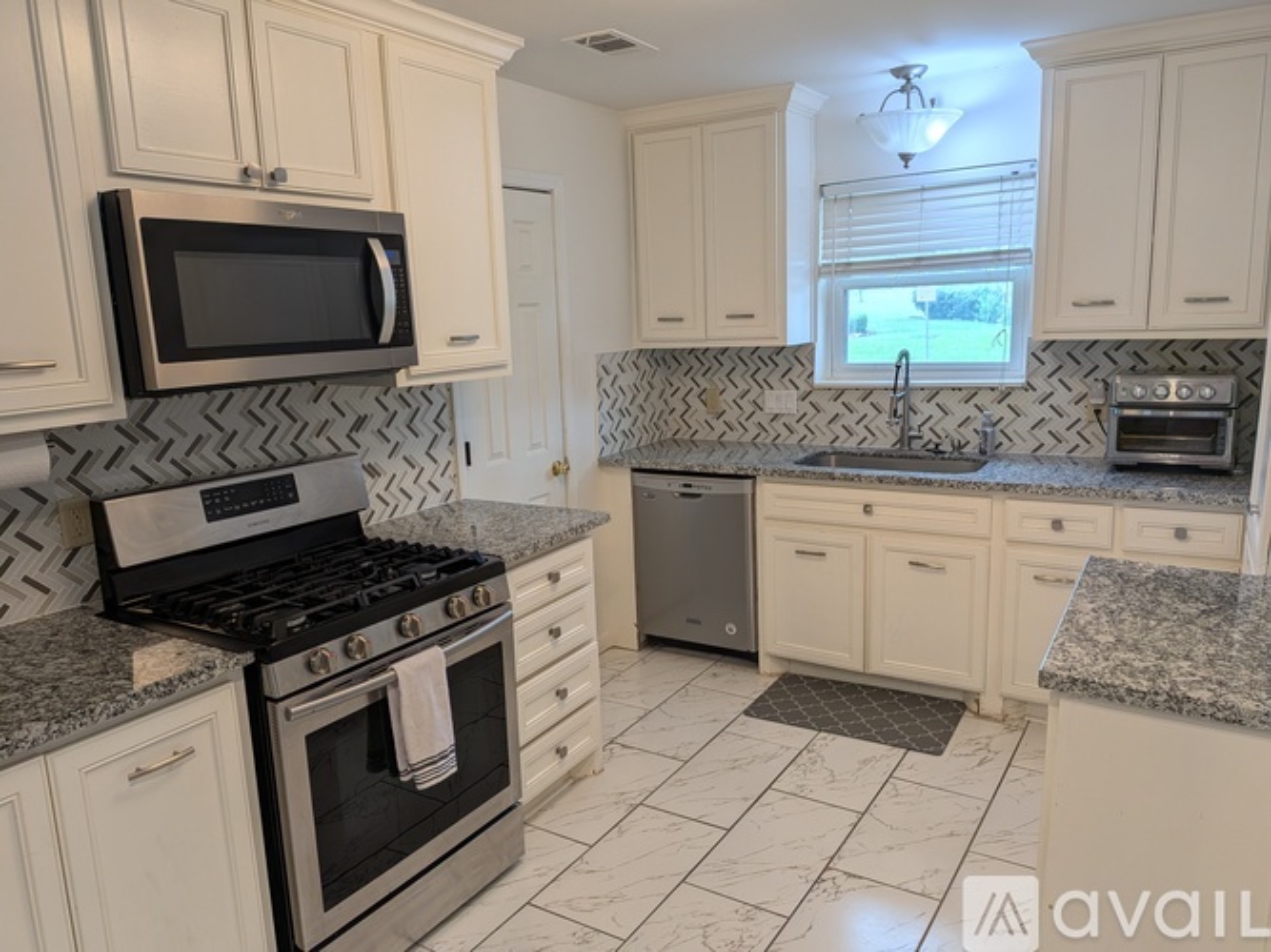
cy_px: 476
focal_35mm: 24
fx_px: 881
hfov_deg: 71.6
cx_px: 636
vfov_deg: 56.8
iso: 27
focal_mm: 4.53
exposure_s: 1/192
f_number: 1.7
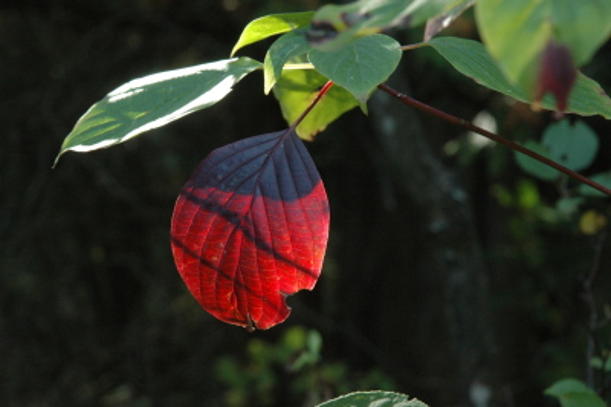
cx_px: 306
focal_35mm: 105
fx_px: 1781
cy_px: 204
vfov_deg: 13.0
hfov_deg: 19.5
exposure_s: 1/30
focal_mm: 70
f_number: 11
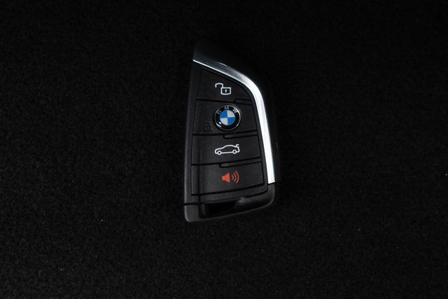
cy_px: 150
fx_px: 523
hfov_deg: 46.4
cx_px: 224
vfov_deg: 31.9
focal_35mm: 42
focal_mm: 28
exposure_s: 1/50
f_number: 4
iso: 640
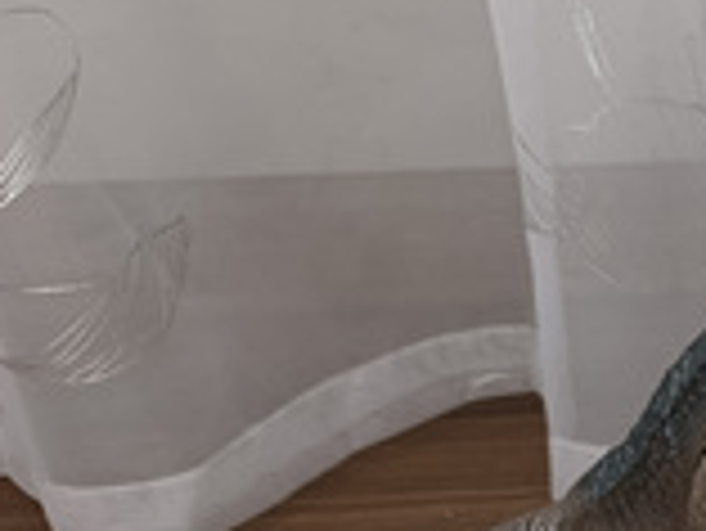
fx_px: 1796
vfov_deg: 16.4
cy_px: 554
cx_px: 1250
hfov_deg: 18.0
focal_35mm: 88
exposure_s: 1/100
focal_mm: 6.11
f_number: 1.65
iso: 233
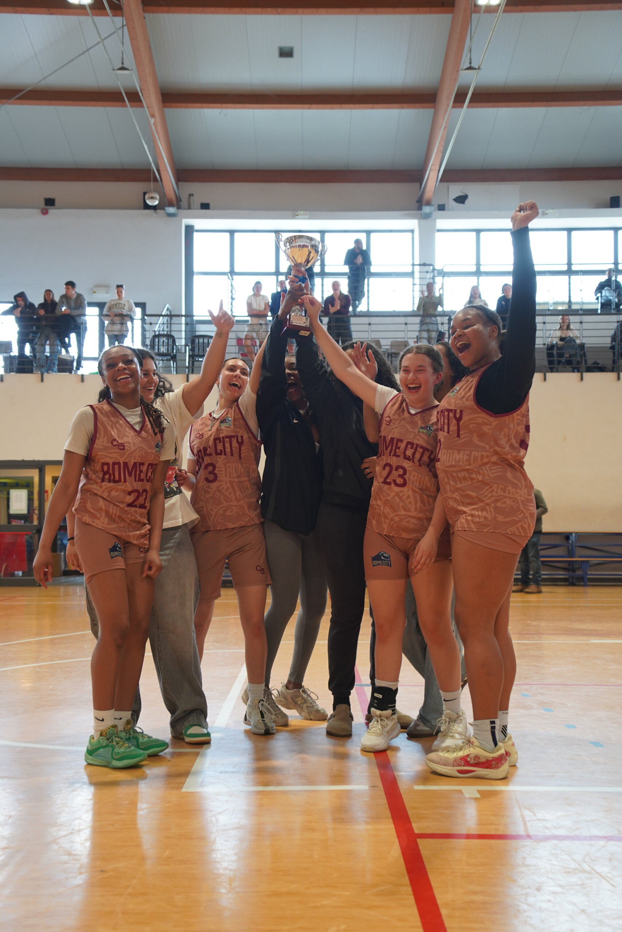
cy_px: 466
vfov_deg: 48.5
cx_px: 311
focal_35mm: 40
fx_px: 1036
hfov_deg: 33.4
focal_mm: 40
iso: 1250
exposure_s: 1/160
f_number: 4
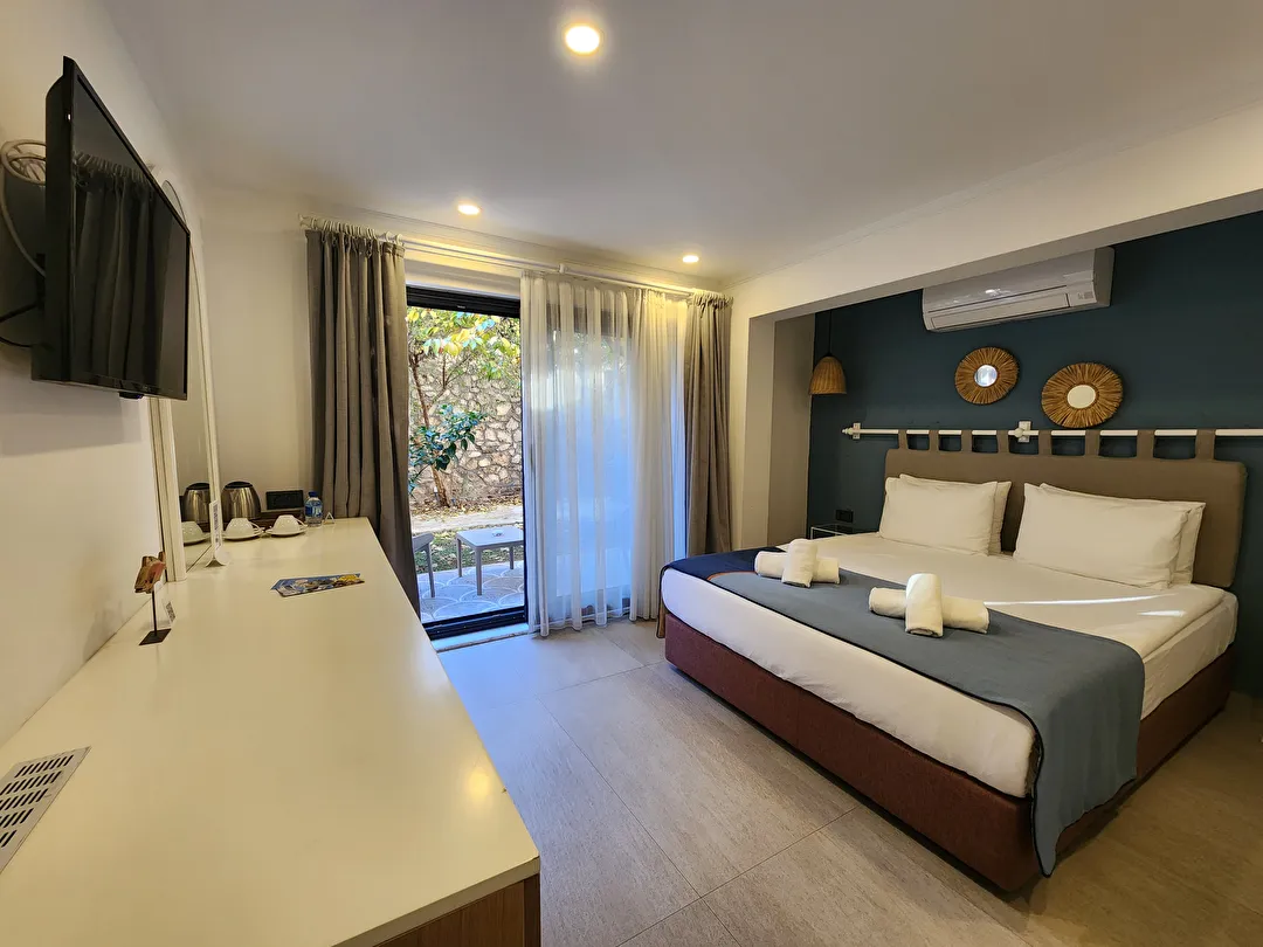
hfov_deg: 106.2
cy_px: 474
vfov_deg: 89.9
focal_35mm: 13
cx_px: 632
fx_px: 474
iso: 250
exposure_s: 1/50
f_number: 2.2
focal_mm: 2.2
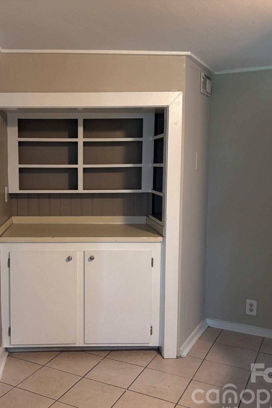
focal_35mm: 37
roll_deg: -0.1
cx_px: 77
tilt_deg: -7.1
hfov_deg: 35.3
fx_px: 419
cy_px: 208
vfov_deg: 51.9
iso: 400
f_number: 1.6
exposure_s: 1/40
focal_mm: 5.96
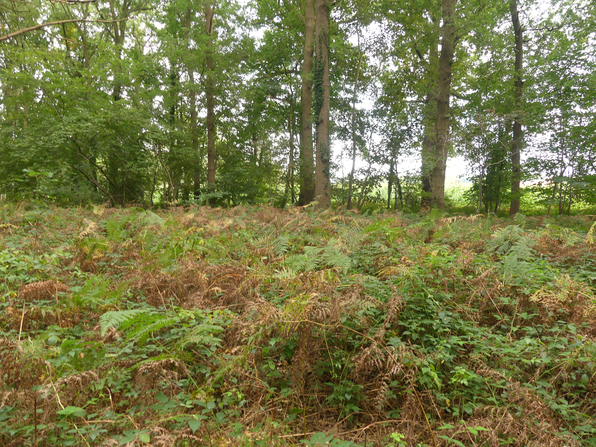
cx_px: 298
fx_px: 430
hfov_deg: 69.4
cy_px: 224
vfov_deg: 54.9
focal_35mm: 25
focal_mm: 4.5
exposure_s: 1/60
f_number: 2.8
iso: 200
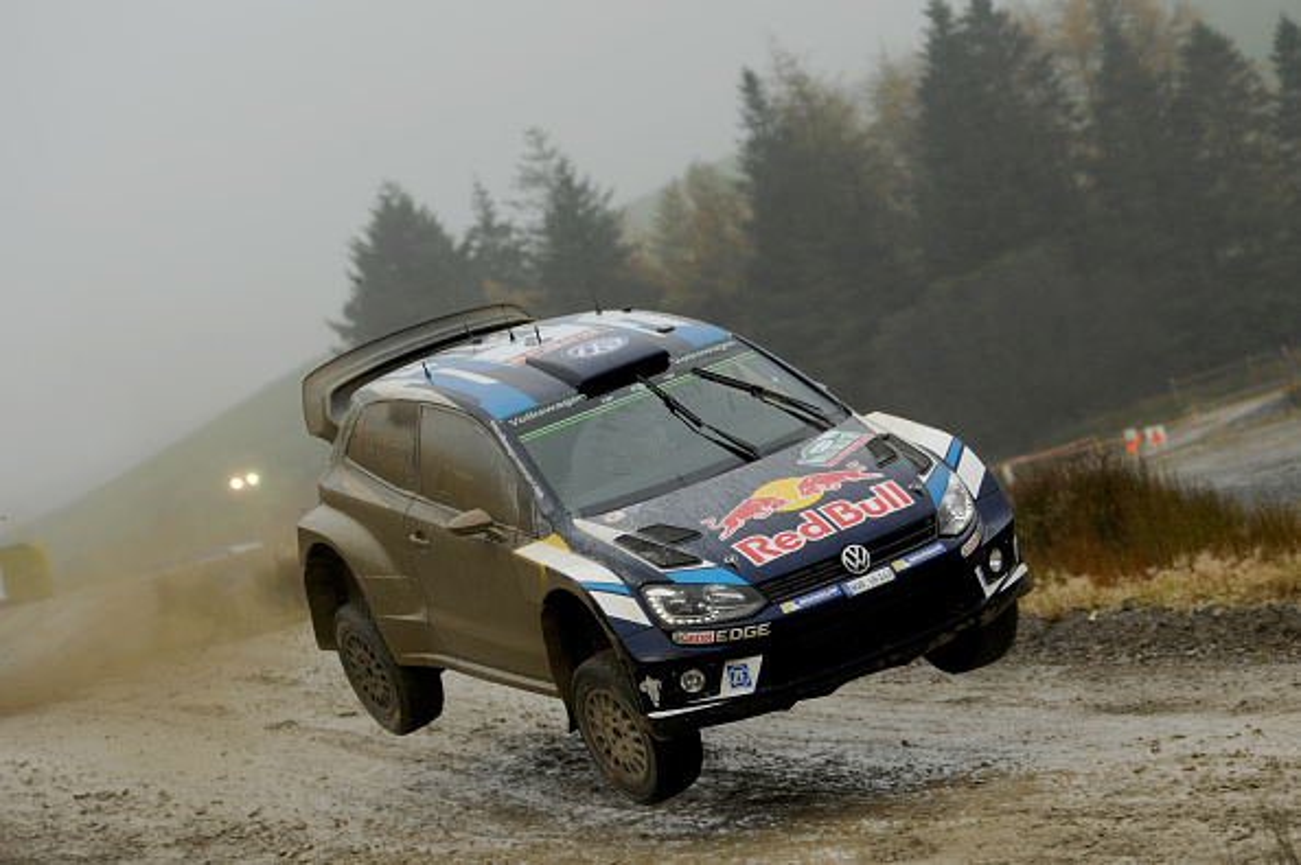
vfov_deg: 12.4
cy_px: 432
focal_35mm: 110
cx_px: 650
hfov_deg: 18.6
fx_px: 3972
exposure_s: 1/640
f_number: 4
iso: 400
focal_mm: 110
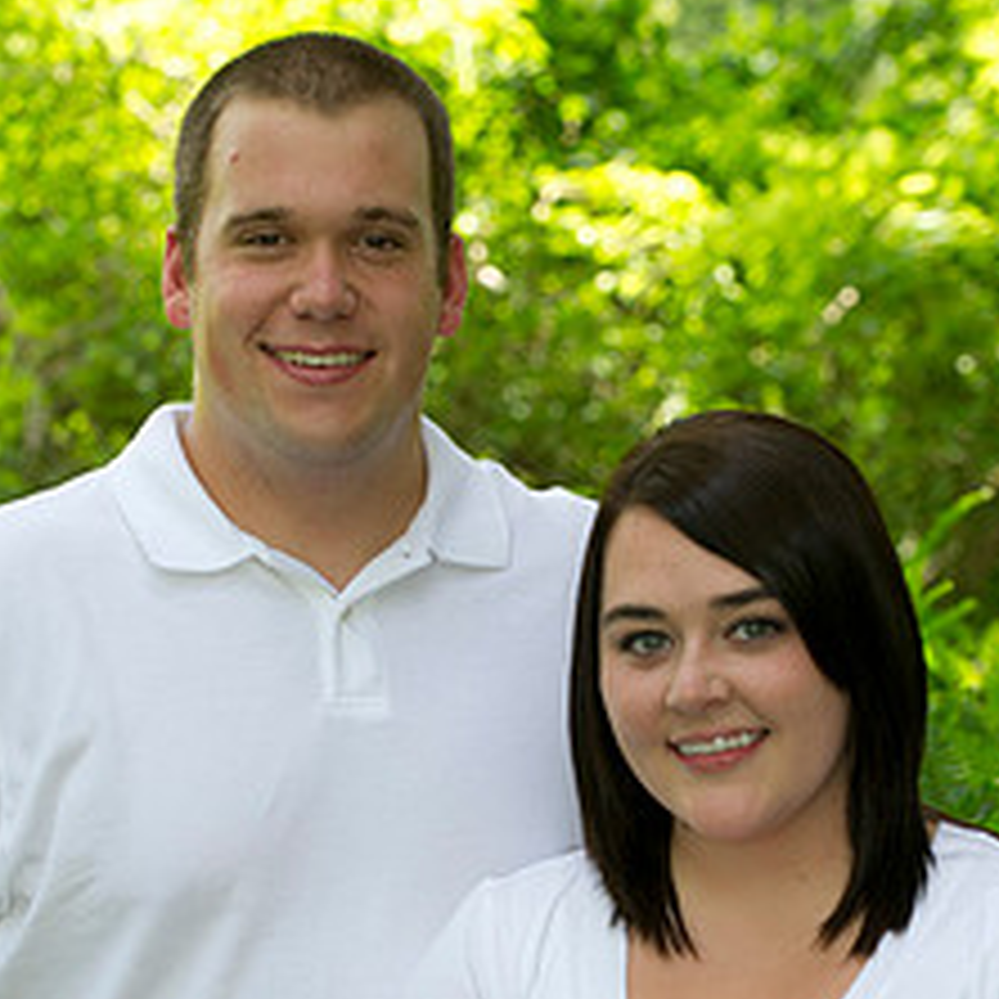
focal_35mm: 181
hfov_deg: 9.7
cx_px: 515
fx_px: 5910
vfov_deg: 9.7
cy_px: 680
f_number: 5
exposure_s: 1/125
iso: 400
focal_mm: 105
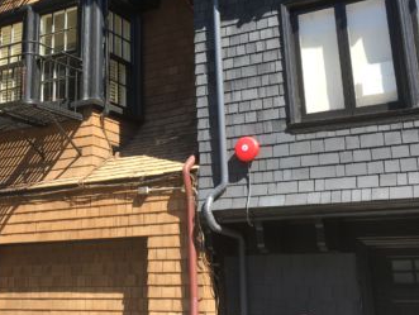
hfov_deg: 33.5
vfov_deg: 25.8
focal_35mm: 56
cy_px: 75
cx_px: 92
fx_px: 679
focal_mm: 4.15
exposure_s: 1/434
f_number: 2.2
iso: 25
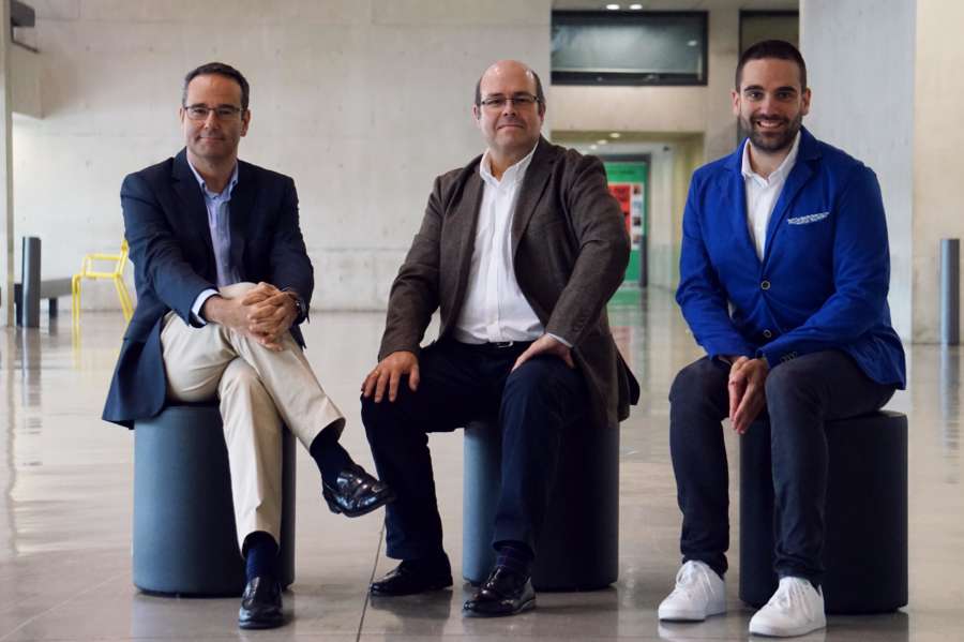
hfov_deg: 20.3
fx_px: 2690
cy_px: 321
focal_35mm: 100
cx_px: 482
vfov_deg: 13.6
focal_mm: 67
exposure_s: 1/160
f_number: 4.5
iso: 2000
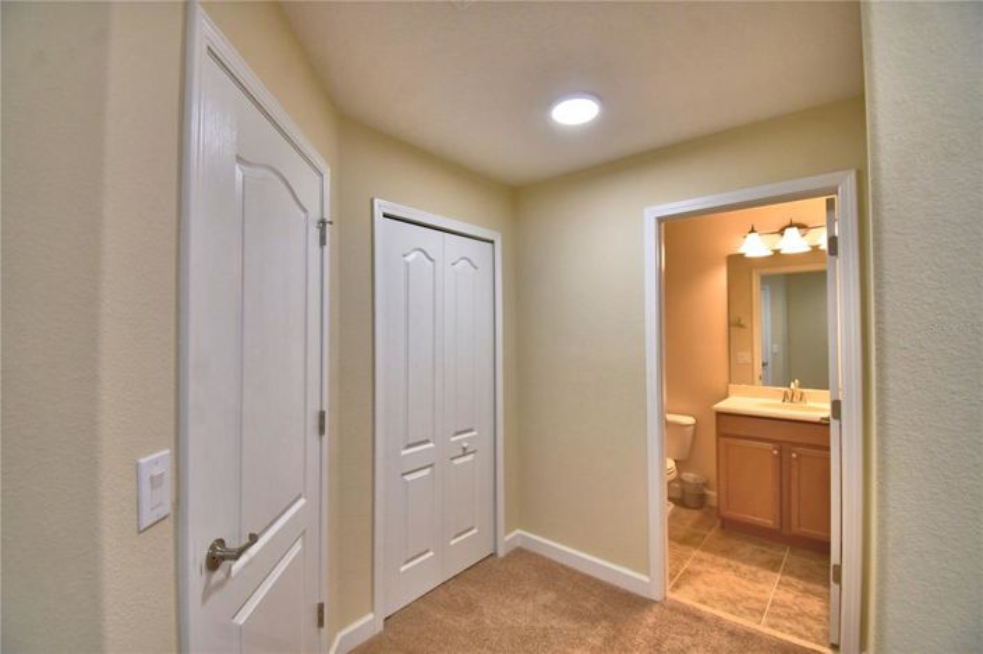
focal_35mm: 15
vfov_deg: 77.2
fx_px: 409
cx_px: 492
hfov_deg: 100.4
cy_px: 327
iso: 400
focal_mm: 10
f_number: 4.5
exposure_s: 1/100
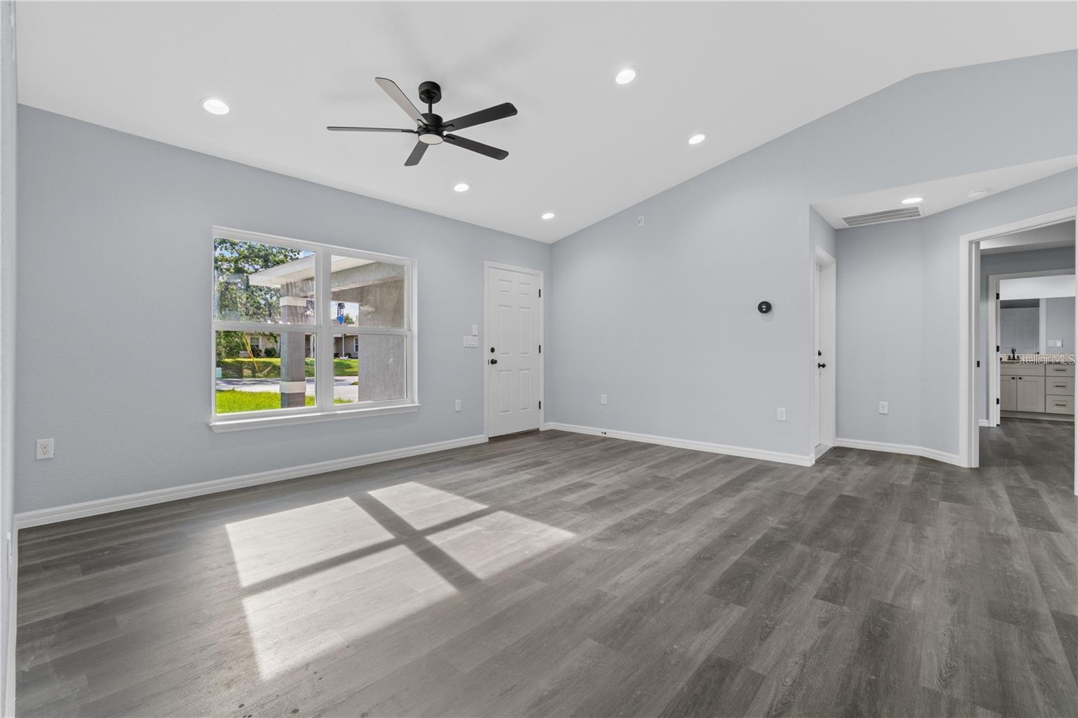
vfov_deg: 77.3
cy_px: 359
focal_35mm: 15
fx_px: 449
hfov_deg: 100.4
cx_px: 539
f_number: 8
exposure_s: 1/3
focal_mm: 10
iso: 250
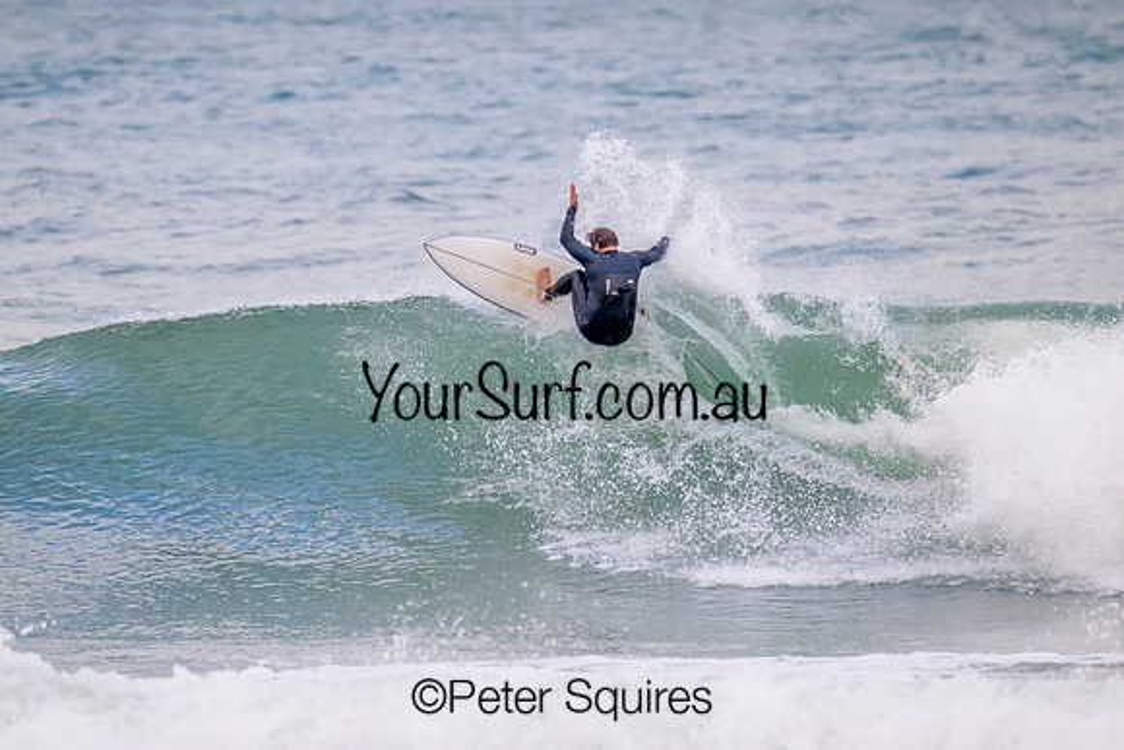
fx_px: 22500
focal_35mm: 720
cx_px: 562
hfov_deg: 2.9
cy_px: 375
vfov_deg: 1.9
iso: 3200
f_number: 11
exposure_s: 1/2000
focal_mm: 690
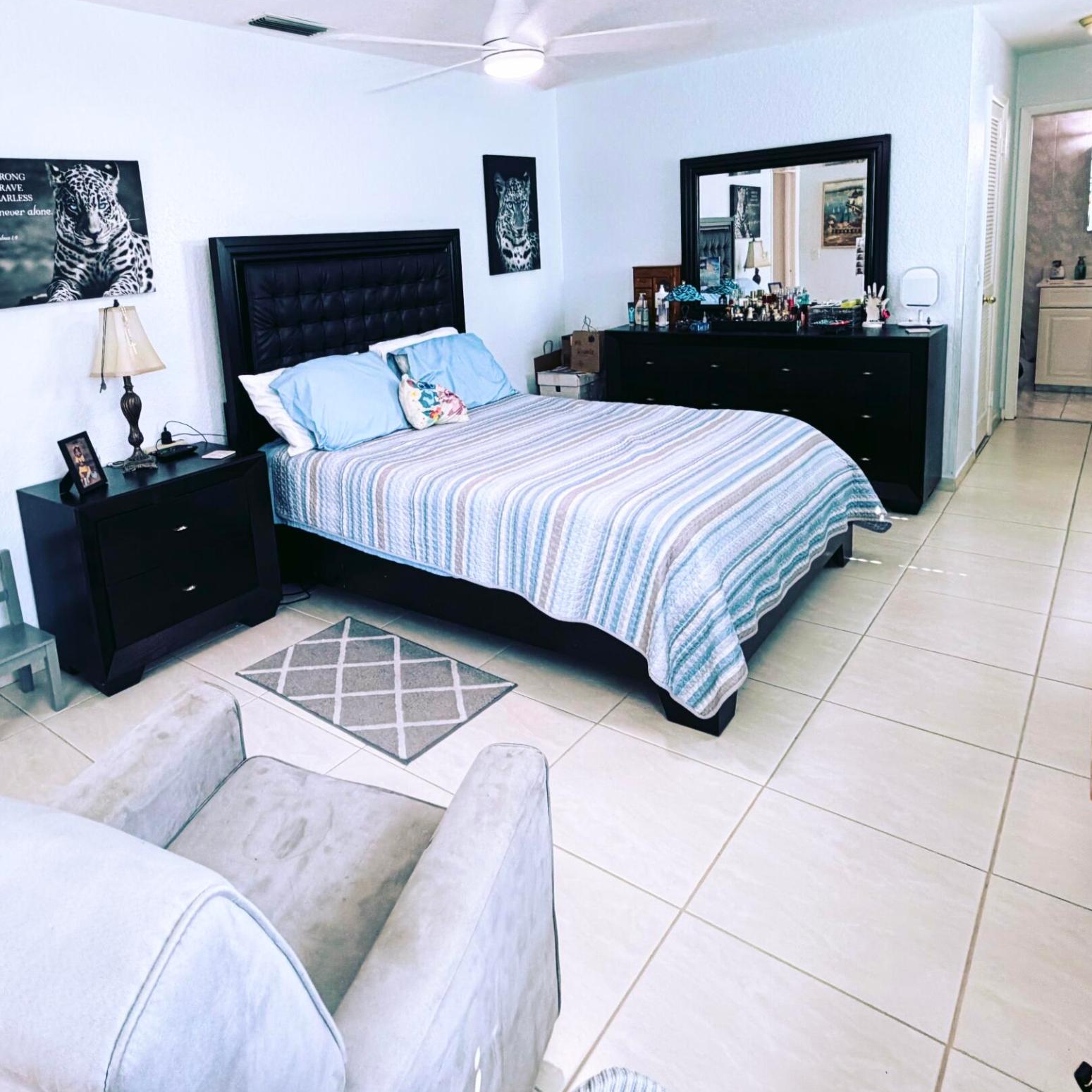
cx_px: 462
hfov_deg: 66.9
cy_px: 391
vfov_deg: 66.0
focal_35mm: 23
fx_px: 821
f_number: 2.2
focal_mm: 2.22
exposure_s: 1/120
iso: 160
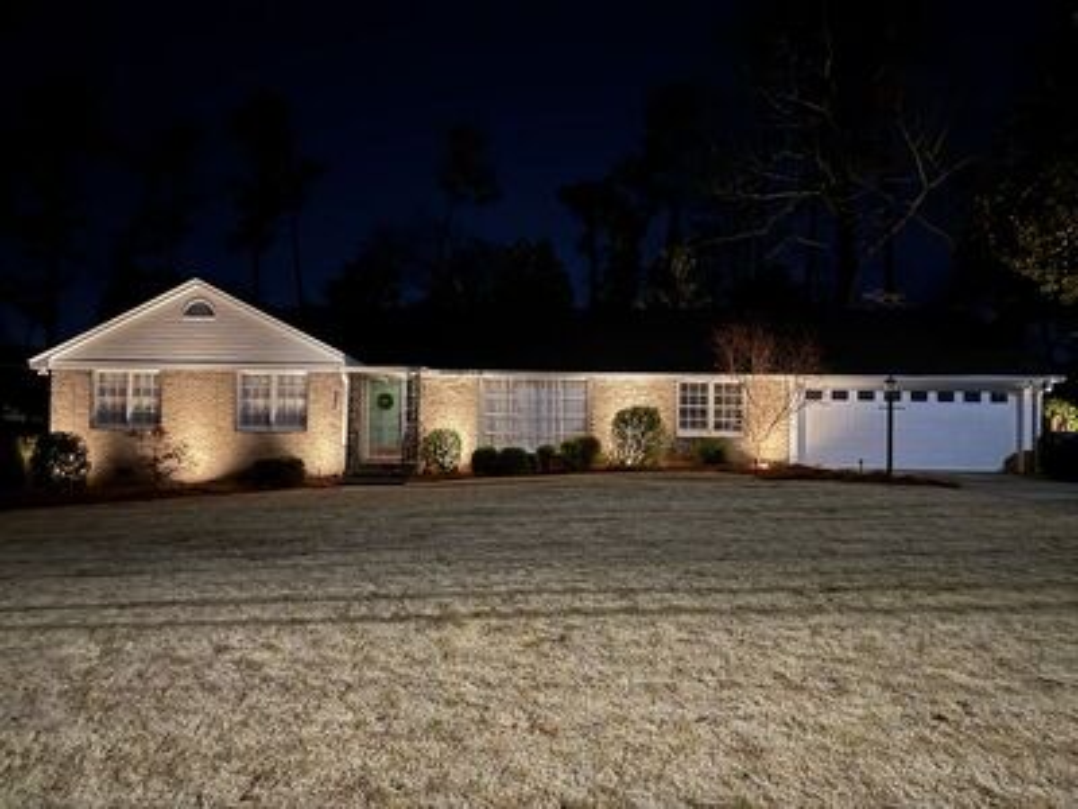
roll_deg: -0.6
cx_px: 539
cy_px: 404
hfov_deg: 71.6
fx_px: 747
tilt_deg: +2.2
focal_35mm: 24
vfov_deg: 56.8
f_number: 1.78
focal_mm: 6.76
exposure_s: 1/9
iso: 1600
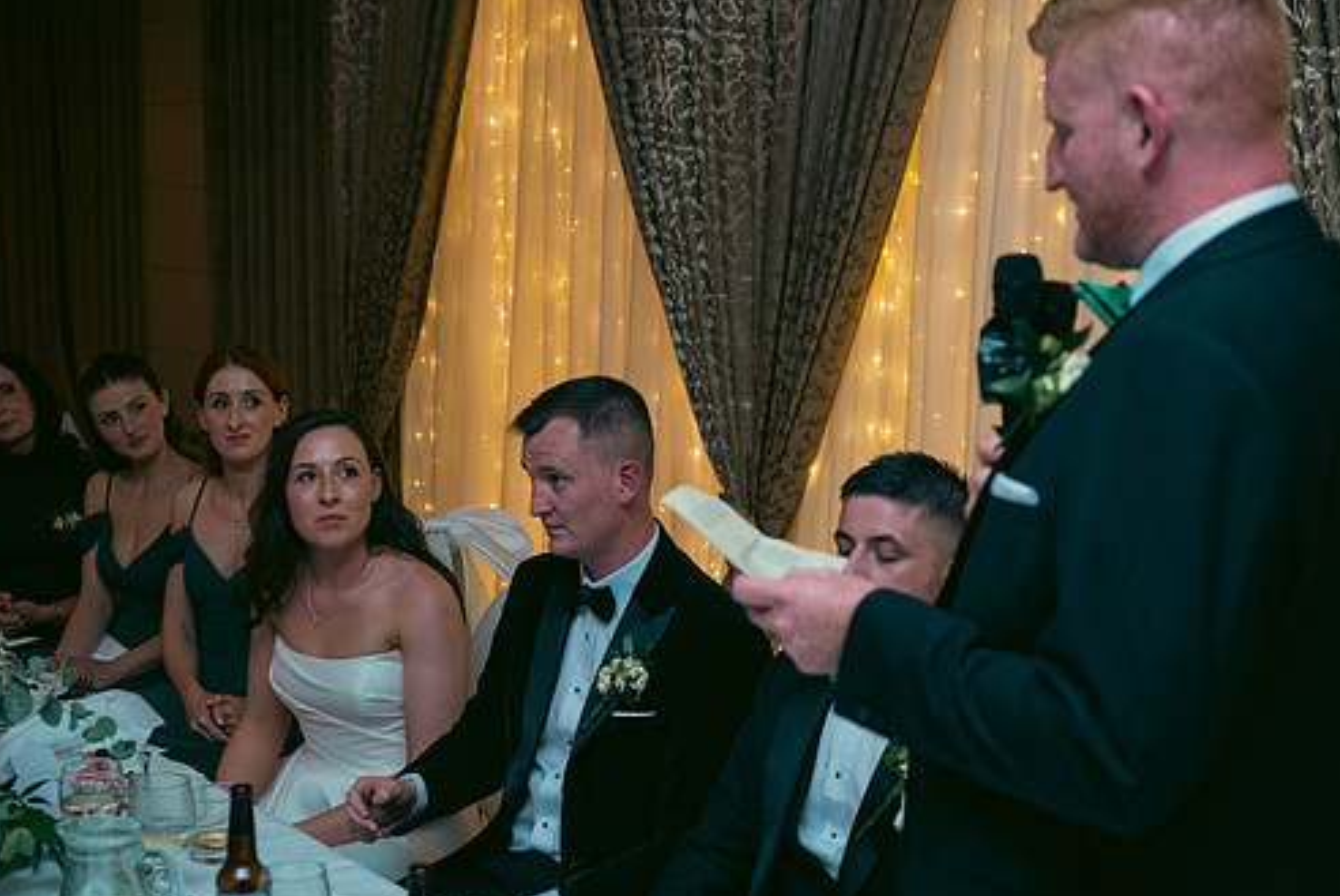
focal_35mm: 53
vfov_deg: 25.6
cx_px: 714
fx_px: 1974
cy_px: 481
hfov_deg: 37.5
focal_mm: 45
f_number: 3.5
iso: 800
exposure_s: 1/160
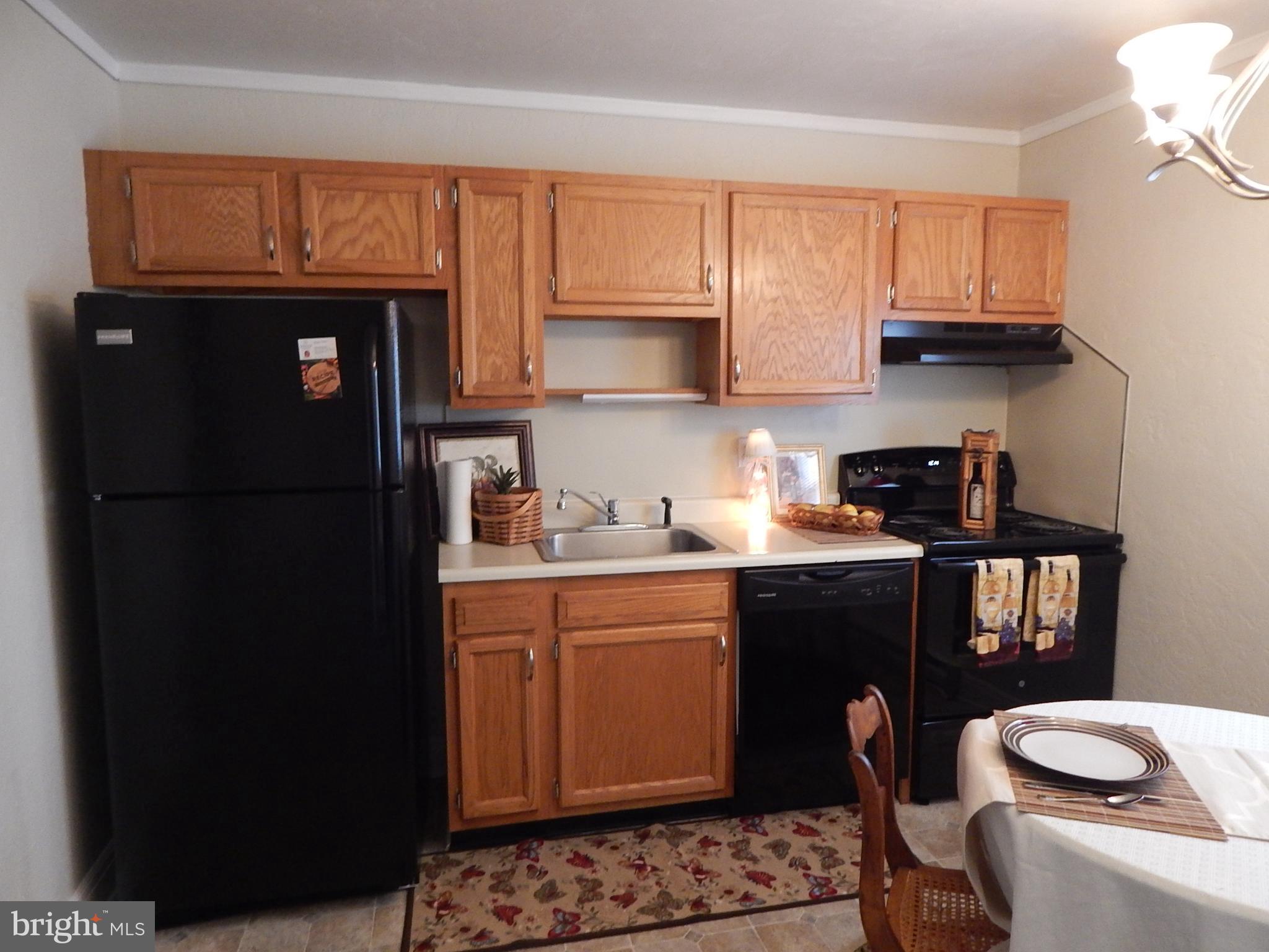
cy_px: 476
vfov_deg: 58.9
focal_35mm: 23
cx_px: 634
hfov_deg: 73.9
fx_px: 843
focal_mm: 4
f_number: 3
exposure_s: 1/30
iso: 400
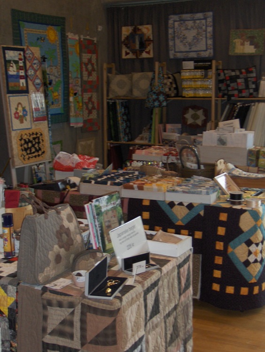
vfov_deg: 32.7
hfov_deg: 24.9
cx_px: 132
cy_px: 176
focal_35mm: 59
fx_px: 601
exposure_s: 1/60
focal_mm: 9.47
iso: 100
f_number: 3.8
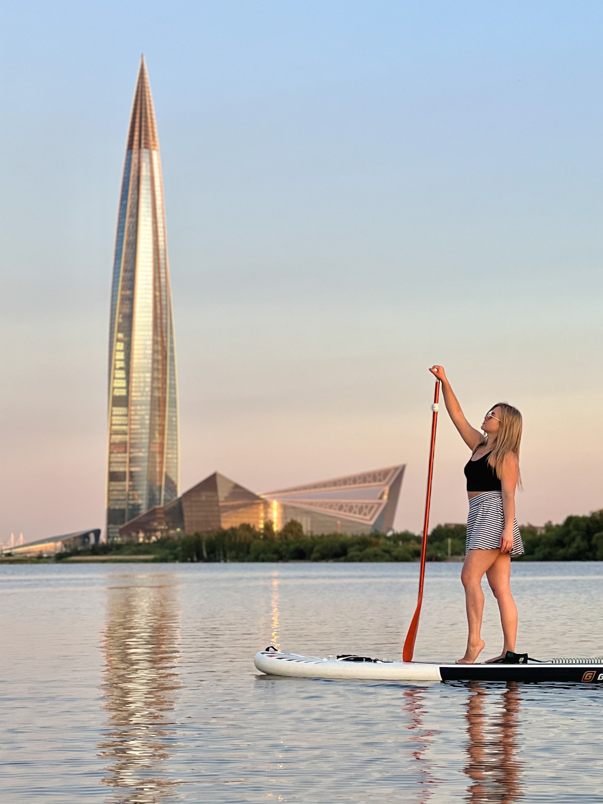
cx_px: 302
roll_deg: +0.1
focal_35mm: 77
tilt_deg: +4.8
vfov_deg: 25.3
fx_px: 1788
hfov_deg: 19.1
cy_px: 402
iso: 50
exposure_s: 1/121
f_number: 2.8
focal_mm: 9
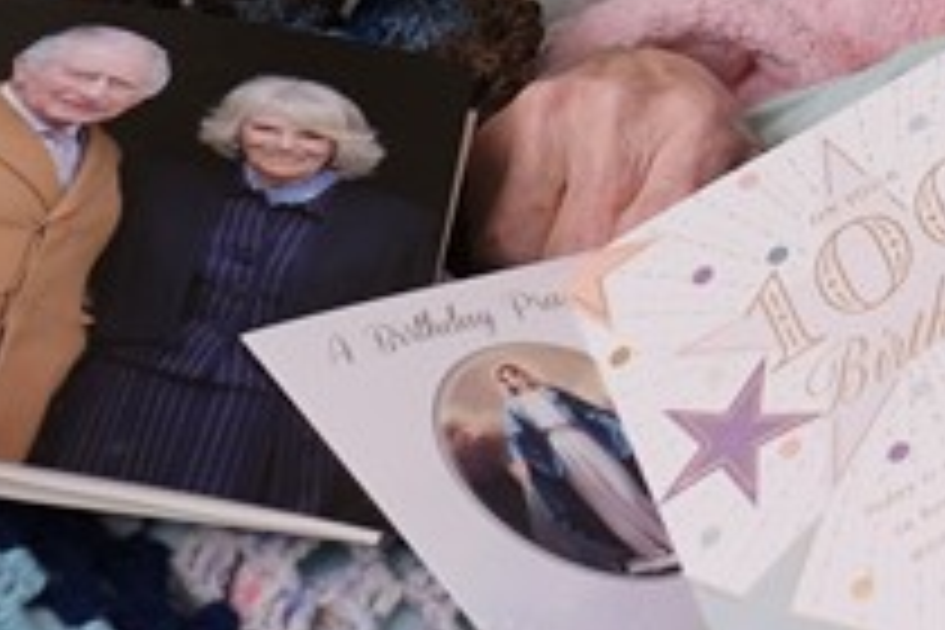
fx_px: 3570
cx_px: 1971
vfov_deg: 9.7
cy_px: -394
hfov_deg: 12.9
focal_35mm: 136
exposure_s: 1/125
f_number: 5.6
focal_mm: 20.5
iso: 400
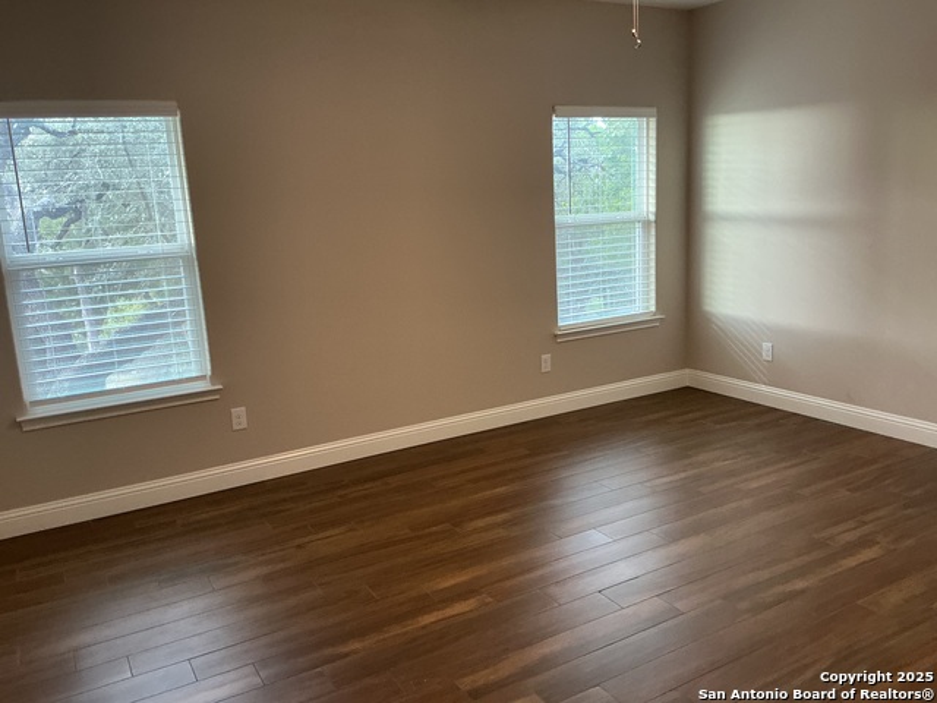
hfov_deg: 61.7
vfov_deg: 48.2
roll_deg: +3.5
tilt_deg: -8.1
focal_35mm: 29
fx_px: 785
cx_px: 468
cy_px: 352
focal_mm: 3
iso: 160
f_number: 1.8
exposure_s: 1/60
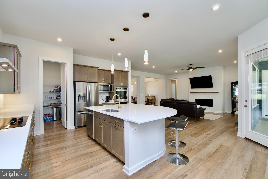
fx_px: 112
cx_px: 134
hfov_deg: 100.4
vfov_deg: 77.3
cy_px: 90
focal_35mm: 15
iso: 320
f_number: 7.1
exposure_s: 1/40
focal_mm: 10
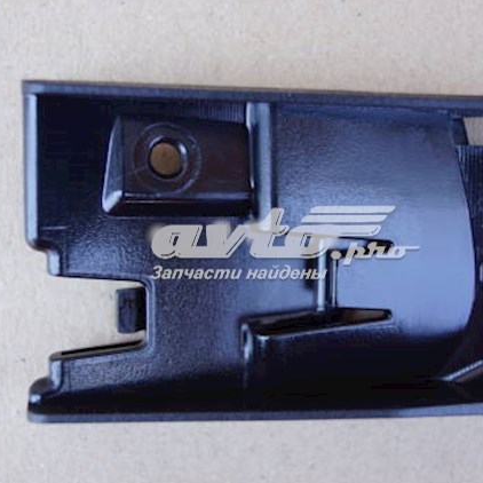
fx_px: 916
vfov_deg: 29.6
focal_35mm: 58
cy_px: 240
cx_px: 282
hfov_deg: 29.5
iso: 100
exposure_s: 1/60
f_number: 4.5
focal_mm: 30
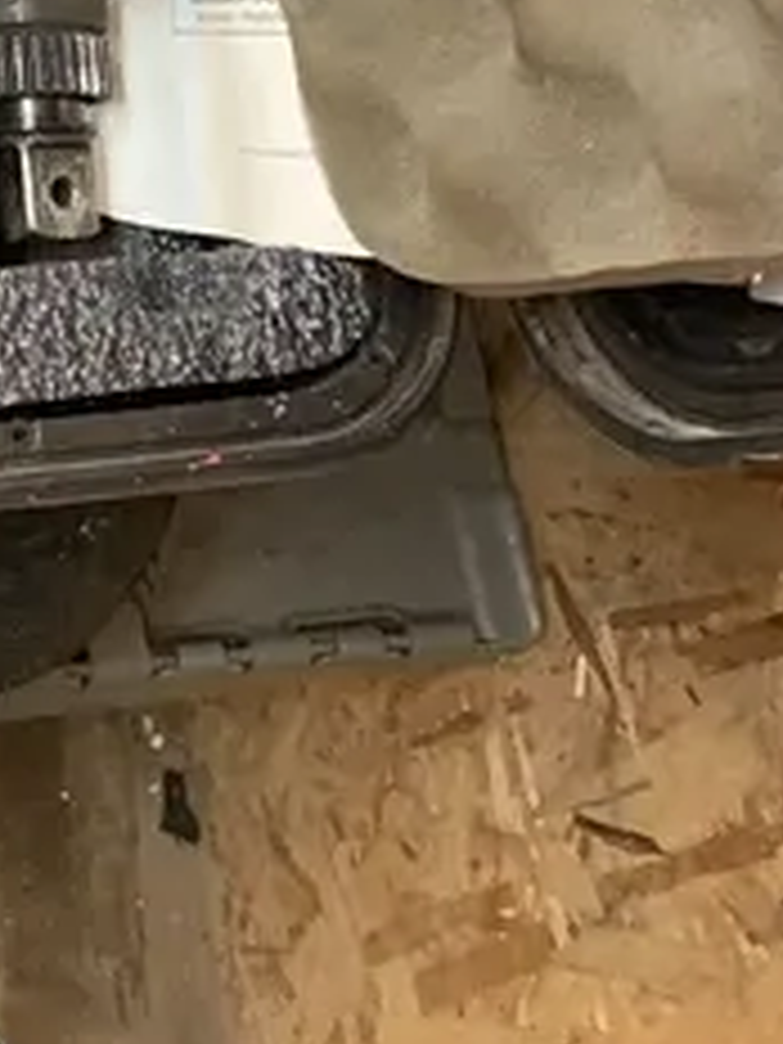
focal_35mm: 82
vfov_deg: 20.7
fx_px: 2473
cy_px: -466
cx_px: -378
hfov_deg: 16.5
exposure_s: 1/40
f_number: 1.8
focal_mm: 4.25
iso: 250
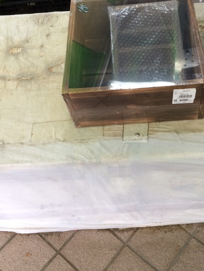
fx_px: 314
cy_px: 131
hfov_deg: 35.5
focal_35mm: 40
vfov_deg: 46.8
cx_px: 140
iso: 32
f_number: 2.2
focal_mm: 4.15
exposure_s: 1/30
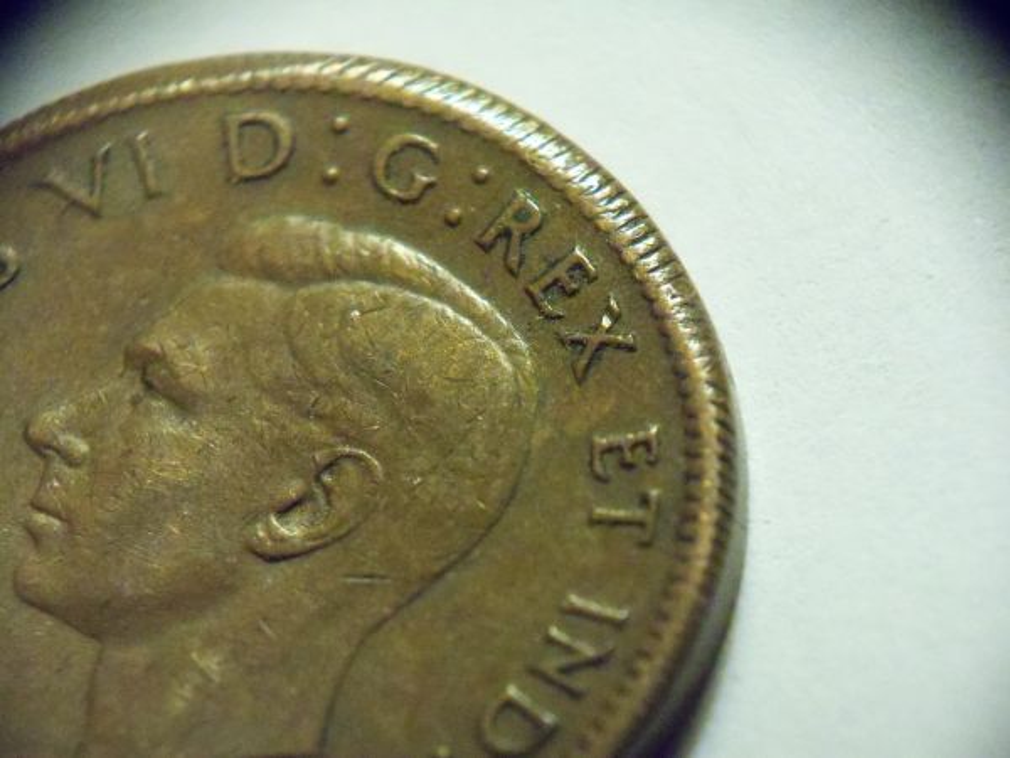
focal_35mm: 106
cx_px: 505
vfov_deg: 14.0
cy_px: 379
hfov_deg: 18.5
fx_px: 3093
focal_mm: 18.8
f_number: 4.2
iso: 1600
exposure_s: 1/125
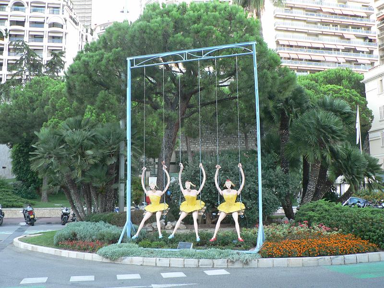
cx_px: 192
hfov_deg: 51.4
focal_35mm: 36
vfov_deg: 39.7
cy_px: 144
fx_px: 399
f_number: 2.8
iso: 80
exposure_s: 1/50
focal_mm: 6
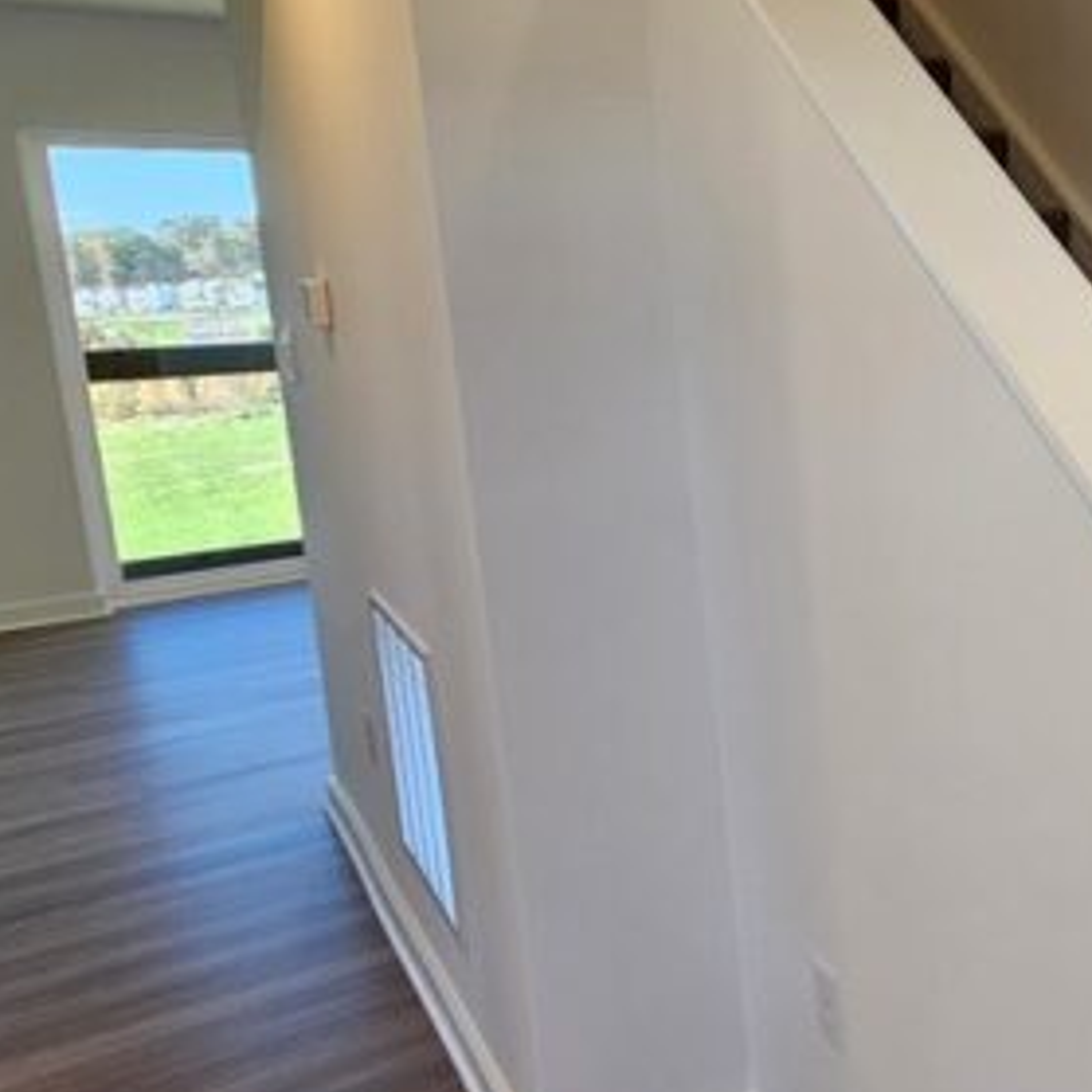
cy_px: 446
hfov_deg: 37.0
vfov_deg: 49.5
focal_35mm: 33
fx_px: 1178
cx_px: 1331
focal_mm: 2.2
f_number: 2.2
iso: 50
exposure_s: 1/60
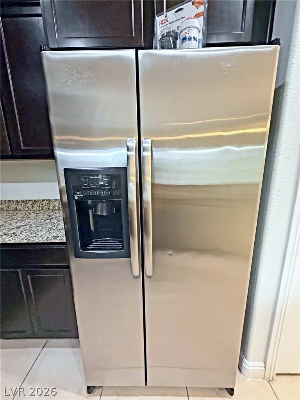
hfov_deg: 85.7
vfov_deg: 102.1
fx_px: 162
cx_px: 150
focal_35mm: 14
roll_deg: +1.3
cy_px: 200
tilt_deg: -11.8
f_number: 2.2
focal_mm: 2.22
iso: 500
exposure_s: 1/60
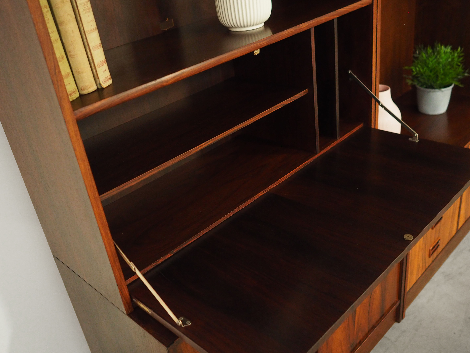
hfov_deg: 54.0
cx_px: 235
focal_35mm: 34
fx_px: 462
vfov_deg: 41.8
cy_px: 176
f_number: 2.2
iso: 2500
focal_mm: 17
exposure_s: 1/25
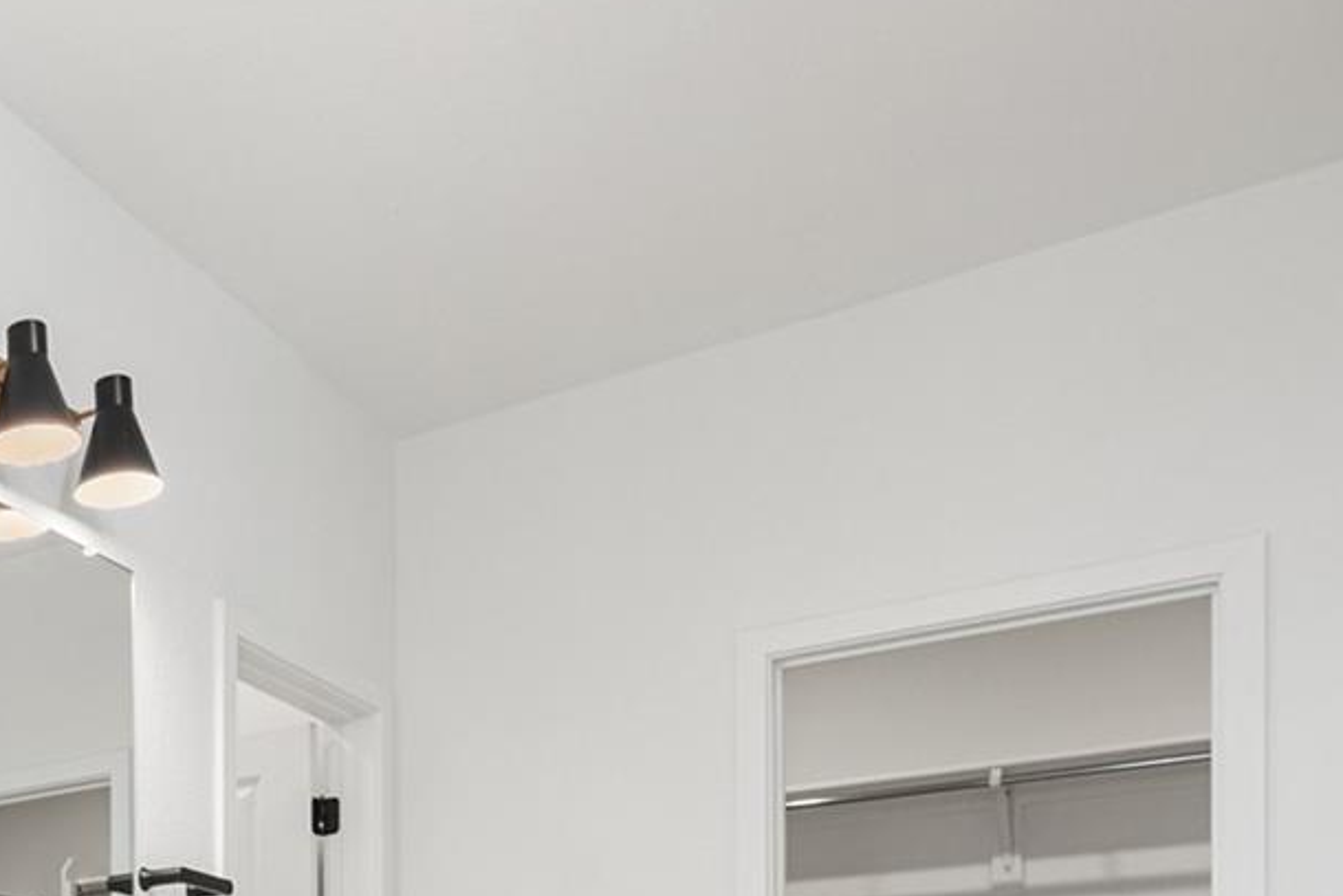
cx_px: -130
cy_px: 1115
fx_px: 1567
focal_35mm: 42
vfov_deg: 27.5
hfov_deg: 38.5
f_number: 8
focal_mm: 16
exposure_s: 1/5
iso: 200
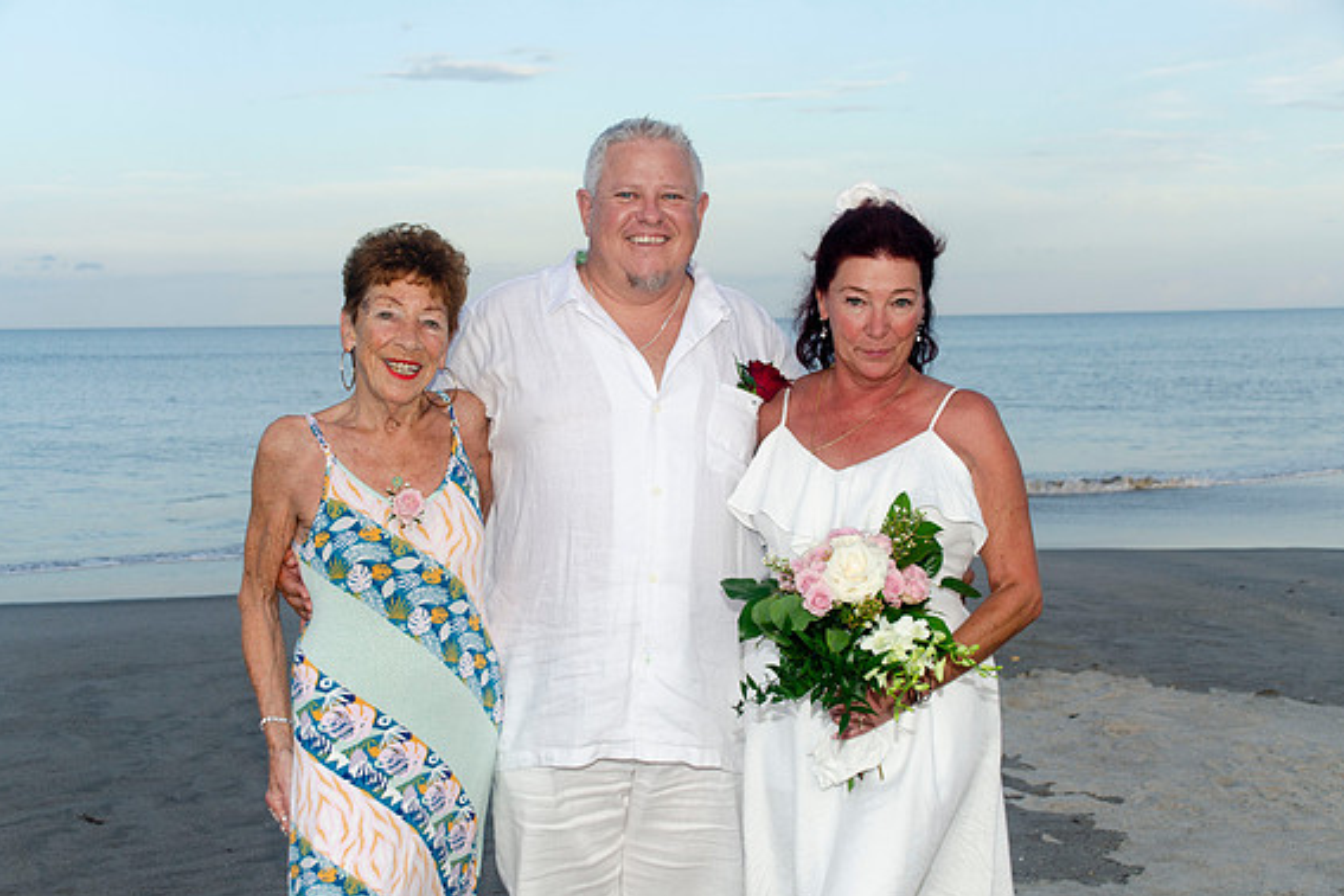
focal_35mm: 49
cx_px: 664
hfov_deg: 40.3
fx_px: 1829
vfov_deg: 27.5
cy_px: 450
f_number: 6.3
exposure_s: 1/250
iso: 200
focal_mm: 32
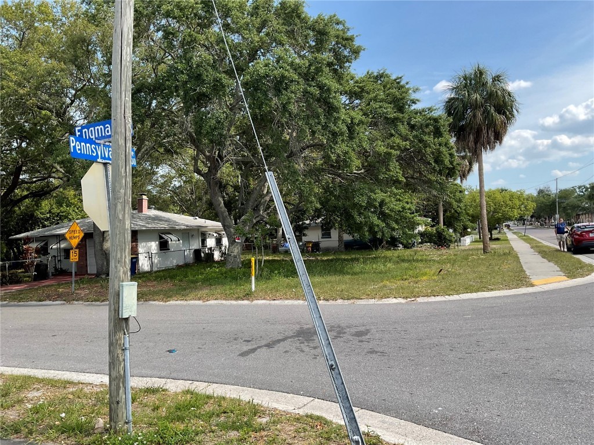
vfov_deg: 48.2
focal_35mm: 29
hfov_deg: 61.7
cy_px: 222
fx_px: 498
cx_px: 297
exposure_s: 1/883
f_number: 1.8
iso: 16
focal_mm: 3
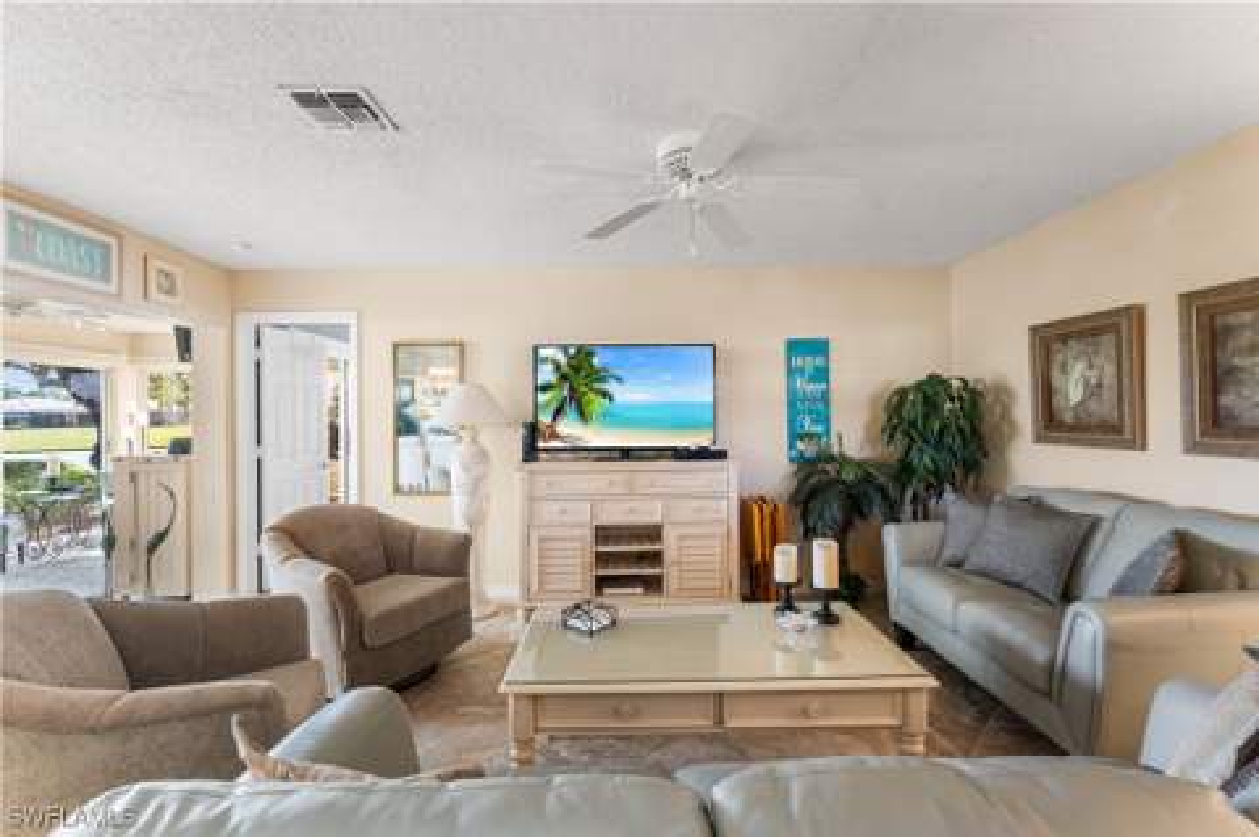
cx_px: 630
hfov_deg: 96.8
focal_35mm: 16
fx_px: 559
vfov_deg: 73.6
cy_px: 418
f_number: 8
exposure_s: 1/3
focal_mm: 16
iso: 400
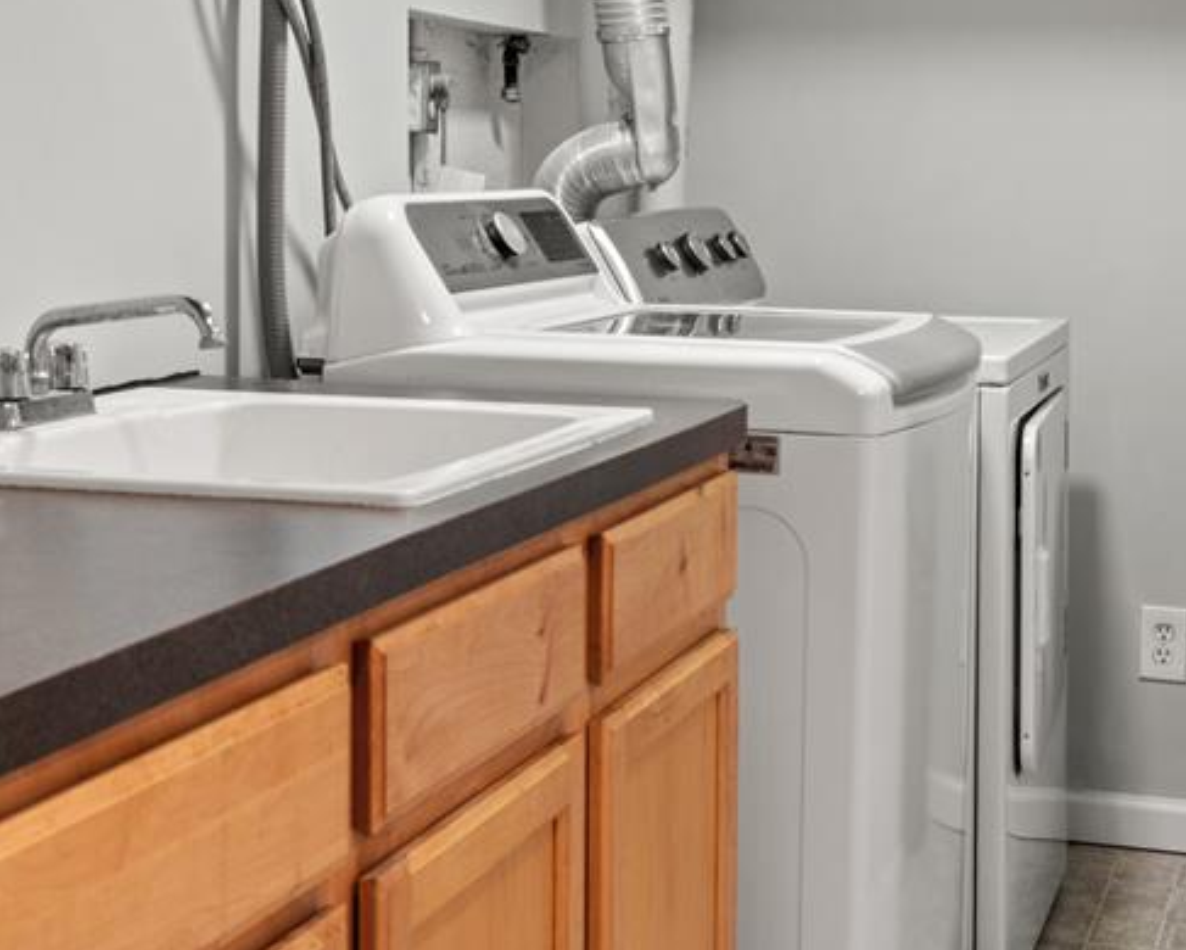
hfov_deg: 27.5
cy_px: 192
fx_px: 2423
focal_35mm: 69
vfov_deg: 21.9
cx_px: 582
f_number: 9
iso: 400
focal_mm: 35
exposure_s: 1/2.5
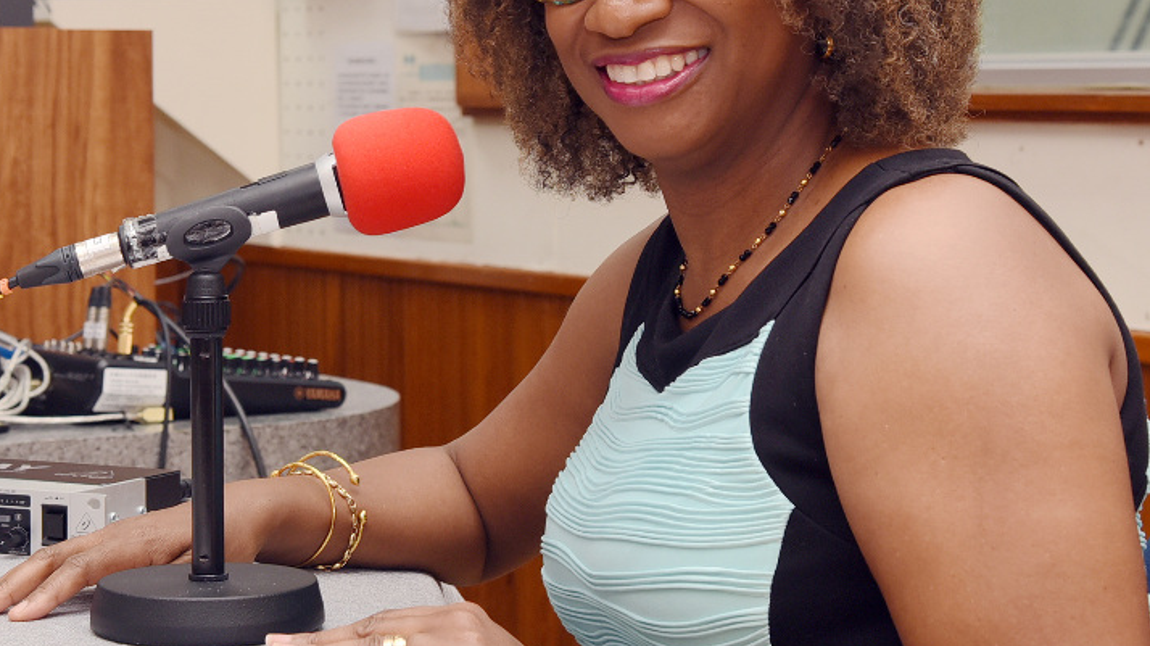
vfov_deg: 12.8
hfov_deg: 22.5
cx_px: 325
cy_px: 118
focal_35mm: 94
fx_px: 2865
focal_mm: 50
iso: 640
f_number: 6.3
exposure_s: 1/80
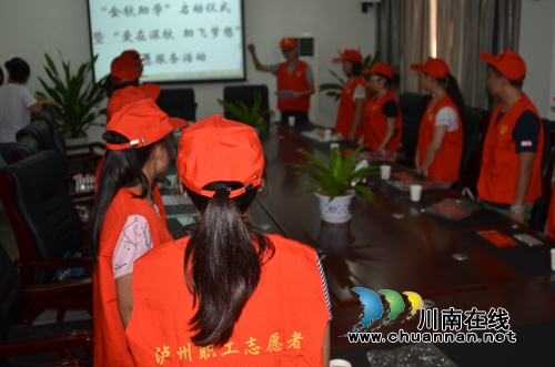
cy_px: 184
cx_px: 278
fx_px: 646
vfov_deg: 31.7
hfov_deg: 46.5
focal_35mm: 42
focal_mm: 28
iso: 100
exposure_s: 1/60
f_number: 3.5
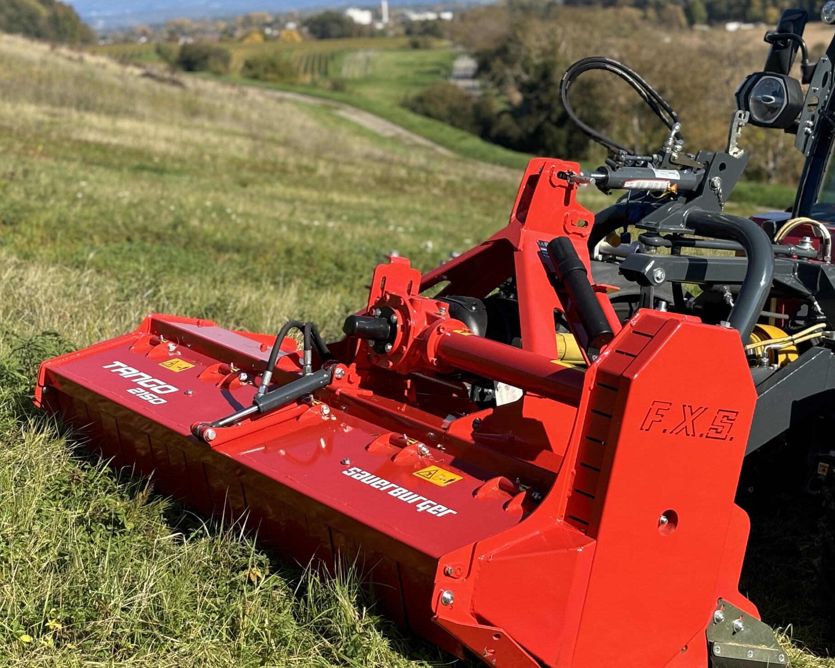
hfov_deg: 26.8
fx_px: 1755
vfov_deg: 21.5
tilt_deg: -11.1
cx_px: 399
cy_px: 372
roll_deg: +4.4
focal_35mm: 71
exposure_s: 1/1667
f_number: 1.6
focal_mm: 5.96
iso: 40
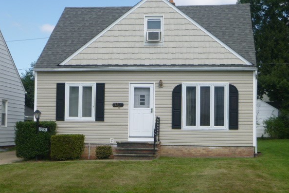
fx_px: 522
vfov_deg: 20.9
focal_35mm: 65
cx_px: 152
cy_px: 106
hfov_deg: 31.0
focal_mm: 10.4
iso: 100
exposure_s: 1/250
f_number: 5.1
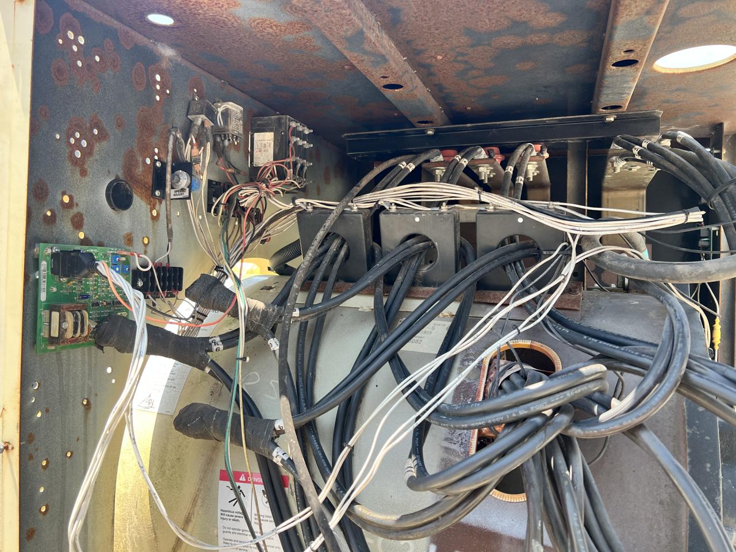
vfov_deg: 53.1
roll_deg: -0.4
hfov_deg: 67.3
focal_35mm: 26
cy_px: 276
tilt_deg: -4.4
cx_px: 368
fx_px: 553
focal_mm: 5.7
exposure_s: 1/398
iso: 50
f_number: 1.5
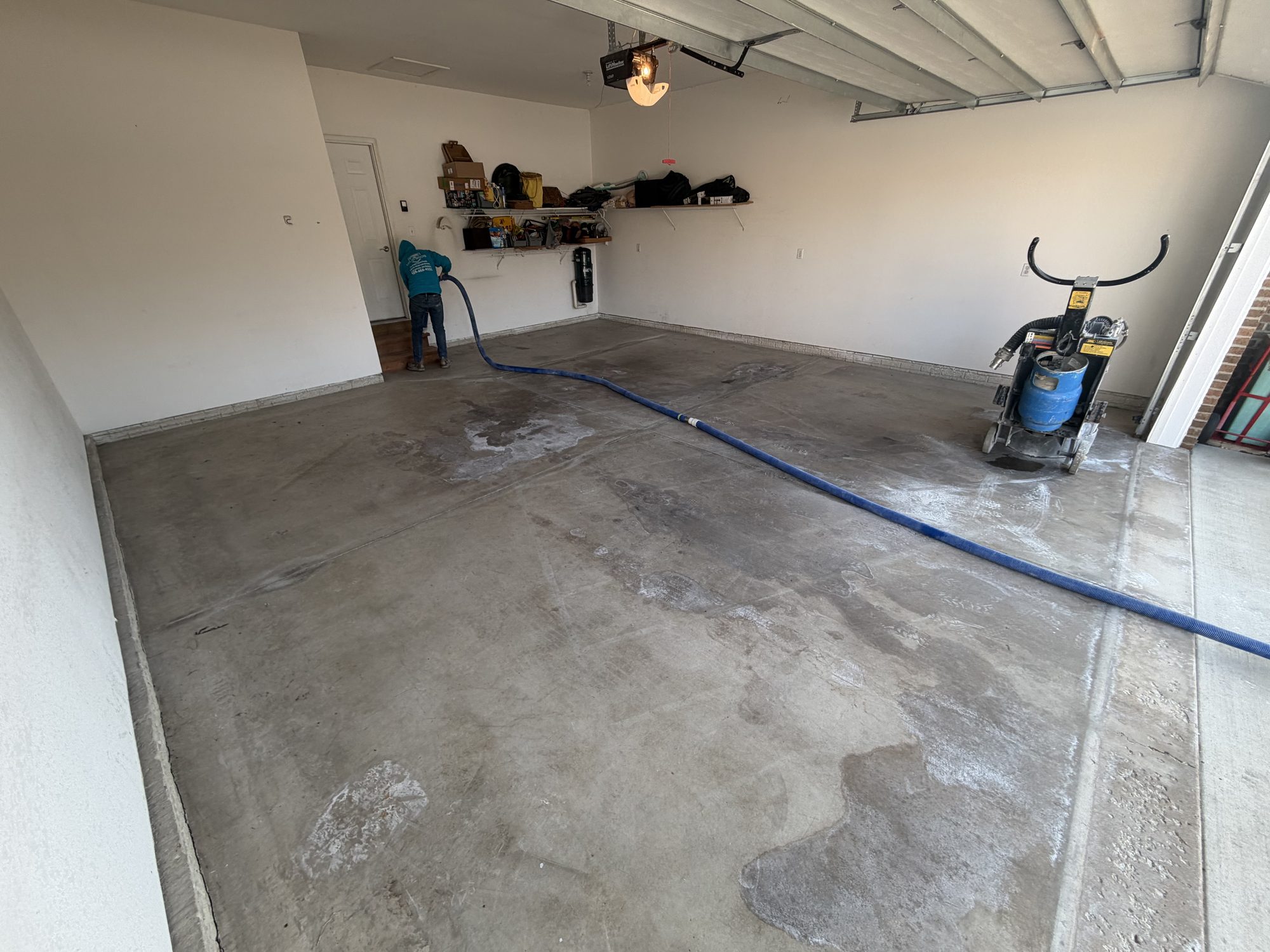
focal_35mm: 14
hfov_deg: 102.1
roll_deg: +1.4
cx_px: 635
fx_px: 514
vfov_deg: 85.7
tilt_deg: -27.5
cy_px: 476
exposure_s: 1/120
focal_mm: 2.22
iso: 50
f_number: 2.2
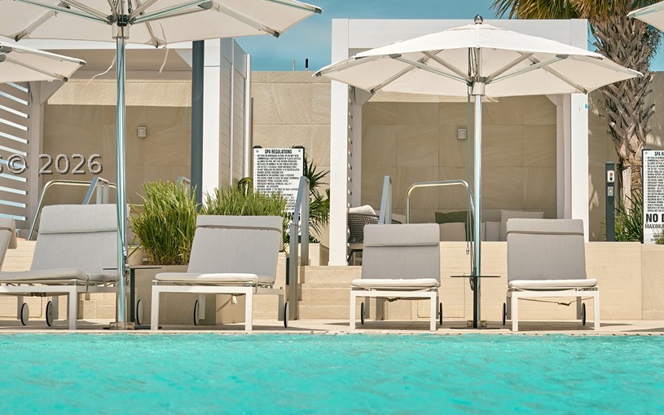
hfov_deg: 23.7
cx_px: 422
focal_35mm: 87
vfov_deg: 15.0
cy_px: 163
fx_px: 1574
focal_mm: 41
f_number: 7.1
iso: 125
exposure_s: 1/1600
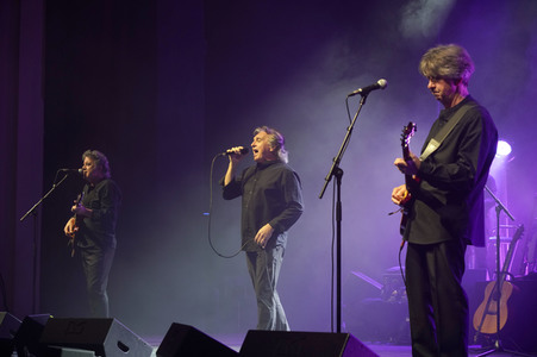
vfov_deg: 17.2
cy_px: 178
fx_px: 1178
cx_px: 268
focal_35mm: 79
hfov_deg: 25.7
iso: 1600
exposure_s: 1/160
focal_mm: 79
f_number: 5
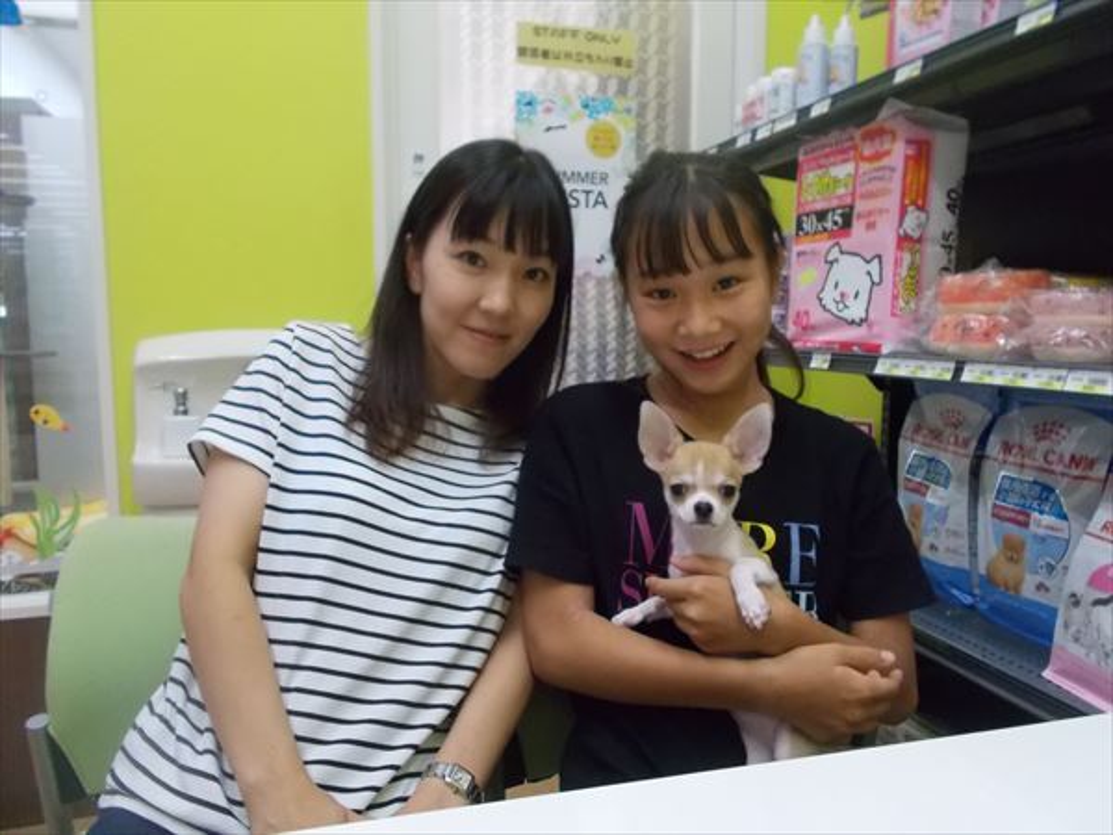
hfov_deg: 67.3
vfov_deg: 53.1
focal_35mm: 26
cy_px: 418
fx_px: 836
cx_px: 556
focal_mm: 4.6
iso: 500
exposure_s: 1/125
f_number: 3.2
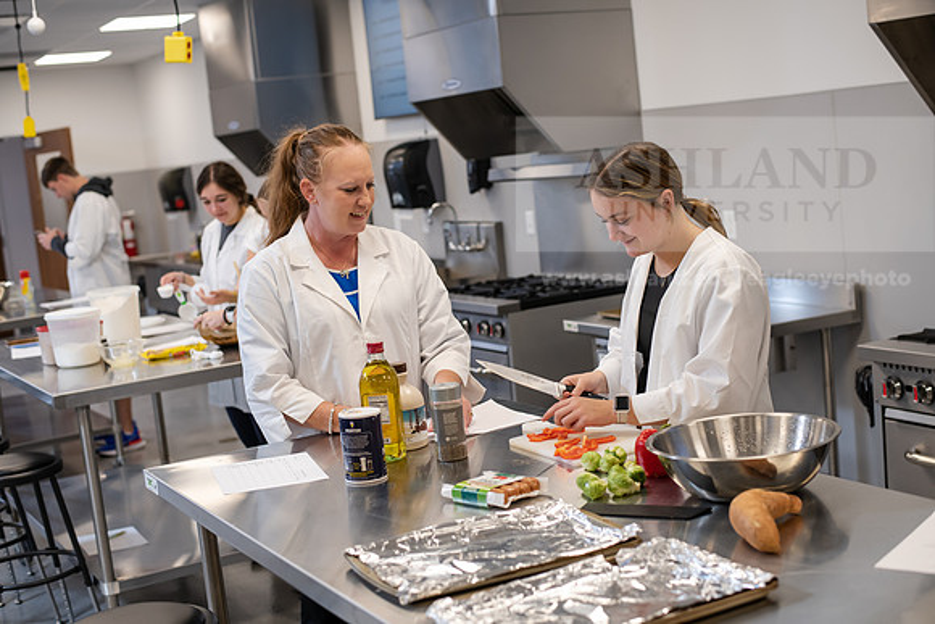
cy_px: 312
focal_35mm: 50
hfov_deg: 39.6
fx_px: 1299
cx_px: 468
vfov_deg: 27.0
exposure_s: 1/200
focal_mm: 50
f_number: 3.2
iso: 500
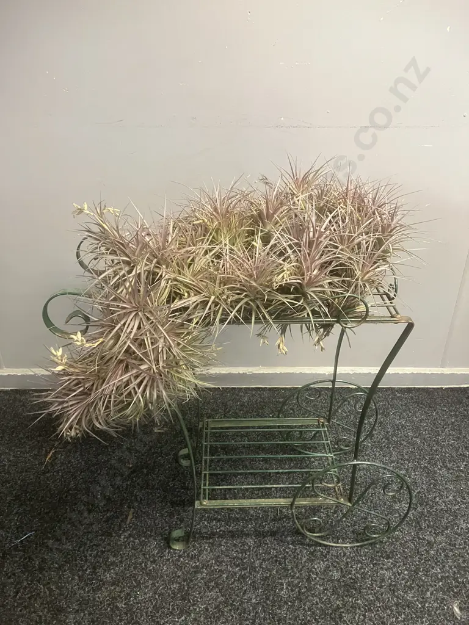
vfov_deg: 63.4
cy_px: 312
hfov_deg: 49.7
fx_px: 506
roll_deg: +0.5
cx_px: 234
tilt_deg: -27.7
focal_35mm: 28
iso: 320
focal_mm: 3.99
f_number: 1.8
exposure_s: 1/50
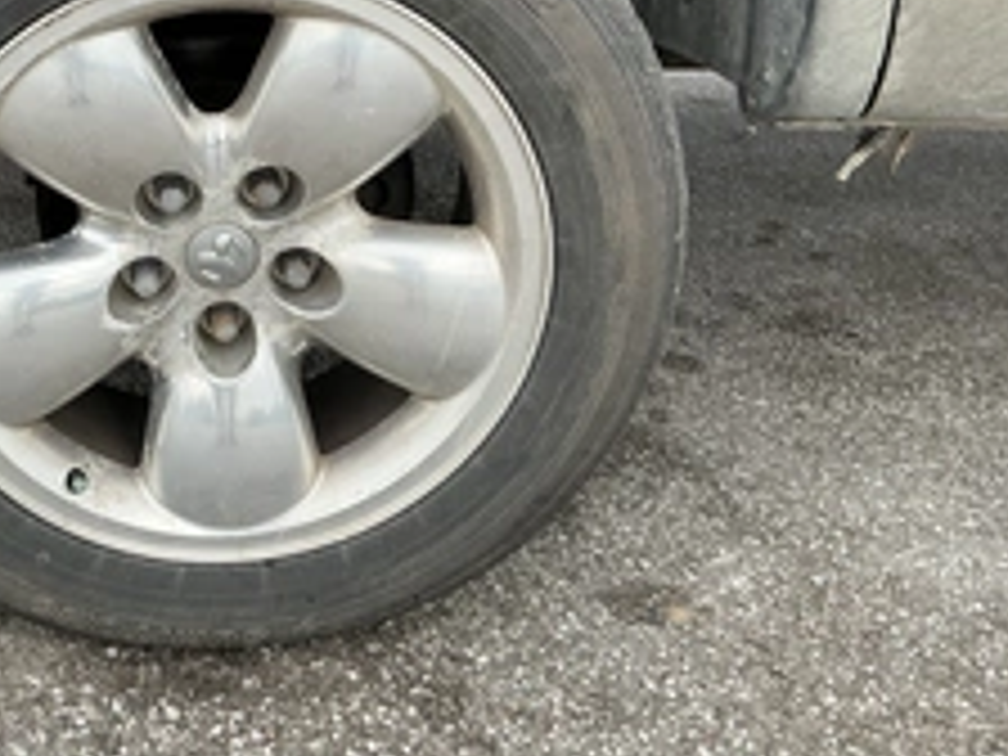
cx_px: 180
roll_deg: -2.4
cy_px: 171
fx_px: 1456
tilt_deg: -19.3
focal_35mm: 50
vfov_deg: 28.6
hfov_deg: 36.7
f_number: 1.8
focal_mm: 3
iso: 25
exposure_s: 1/344
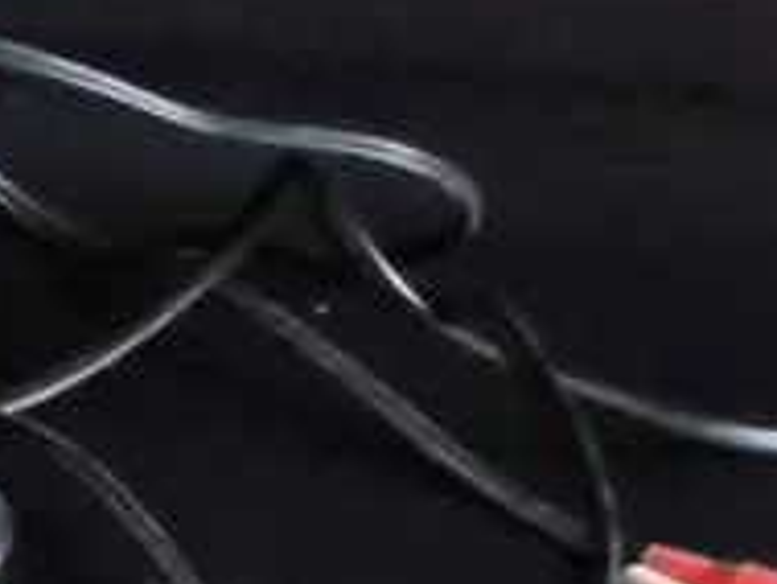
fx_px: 3279
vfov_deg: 10.1
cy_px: 609
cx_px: -1303
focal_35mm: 146
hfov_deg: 10.7
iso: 500
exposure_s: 1/33.3
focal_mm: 2.87
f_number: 2
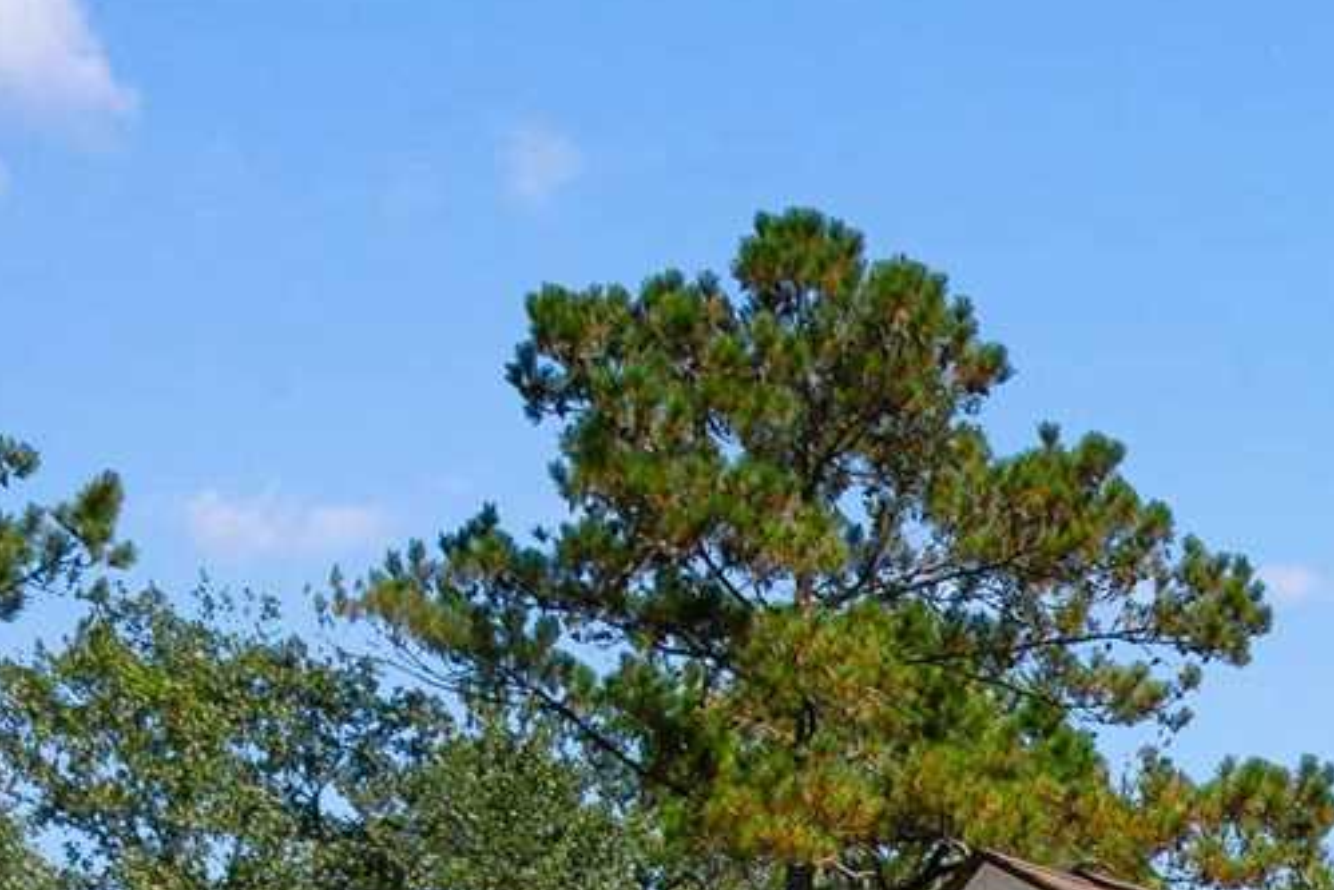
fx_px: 4336
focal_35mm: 117
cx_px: 2377
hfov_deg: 15.2
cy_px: 2248
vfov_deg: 10.0
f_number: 9
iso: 100
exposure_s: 1/320
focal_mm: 13
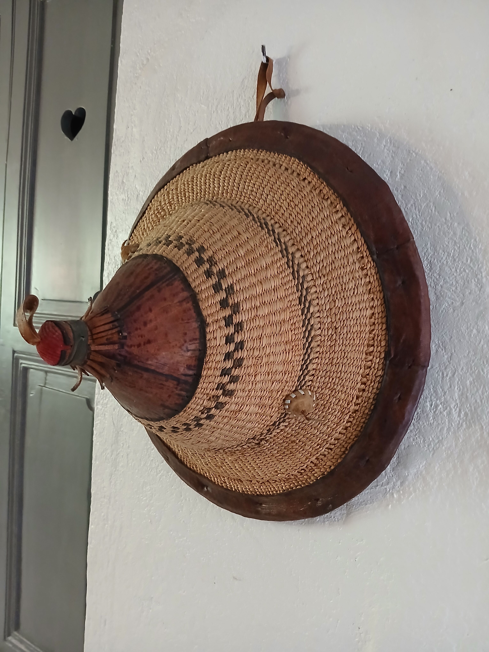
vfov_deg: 67.3
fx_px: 490
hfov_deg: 53.1
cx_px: 244
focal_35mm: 26
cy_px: 326
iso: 500
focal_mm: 3.98
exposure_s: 1/25
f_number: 1.8
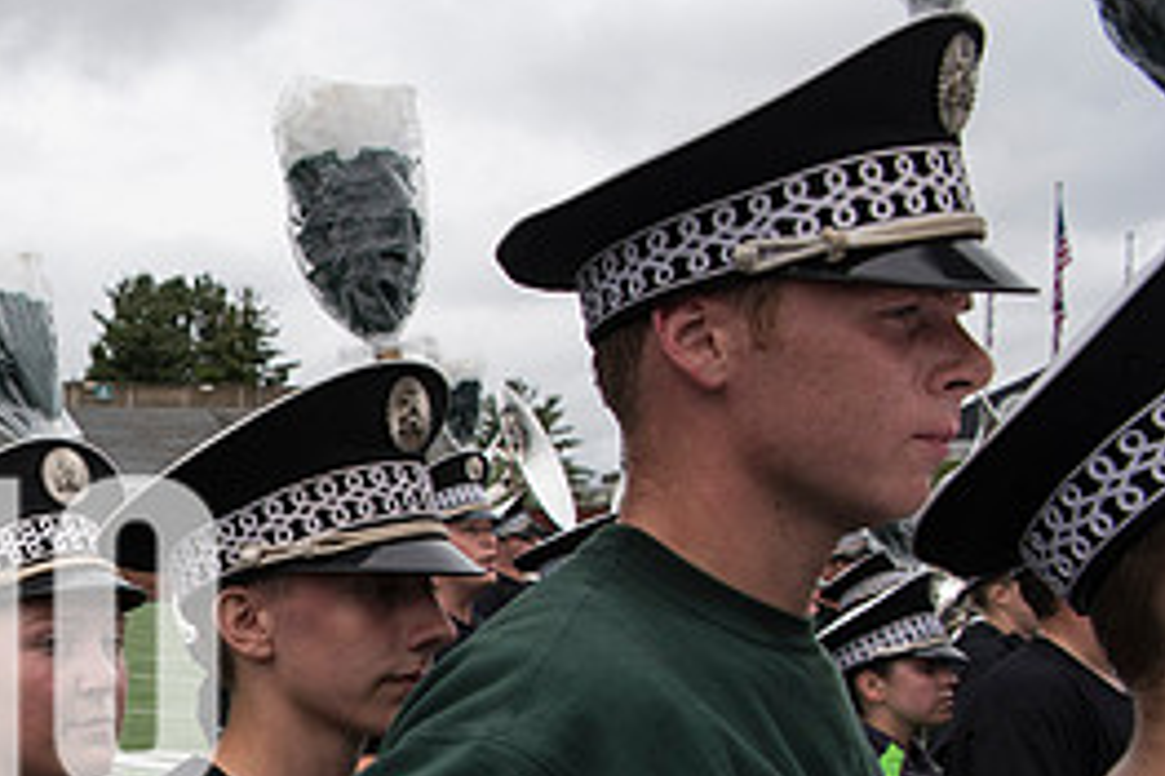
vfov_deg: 24.8
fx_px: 1714
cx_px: -115
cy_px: 685
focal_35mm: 53
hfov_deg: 32.9
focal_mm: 24
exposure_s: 1/2500
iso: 640
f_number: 5.6
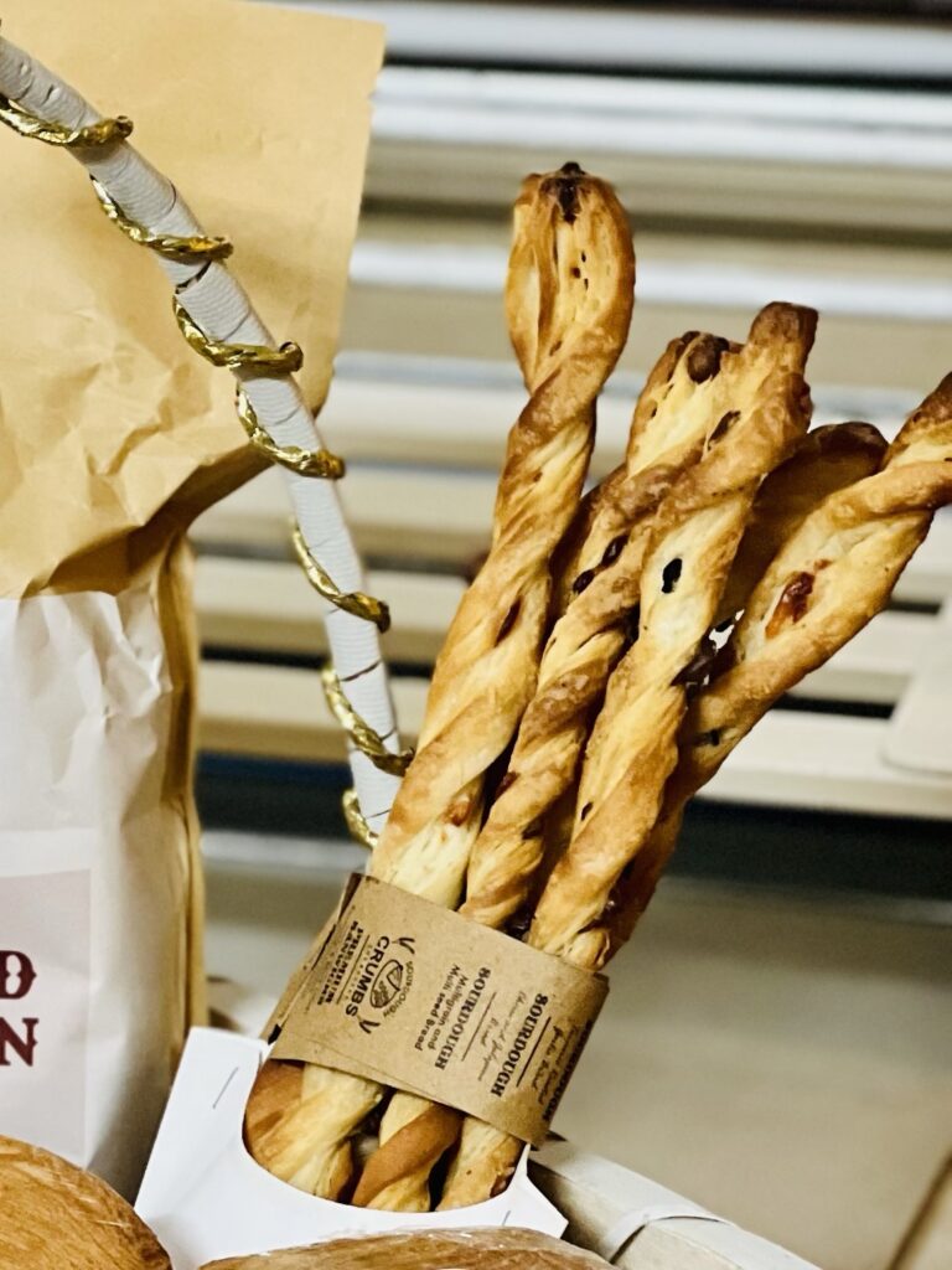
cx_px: 476
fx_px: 2824
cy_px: 635
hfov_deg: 19.1
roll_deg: +0.4
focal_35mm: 77
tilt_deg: -18.0
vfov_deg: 25.3
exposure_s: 1/33
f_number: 2.8
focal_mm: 9
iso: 200
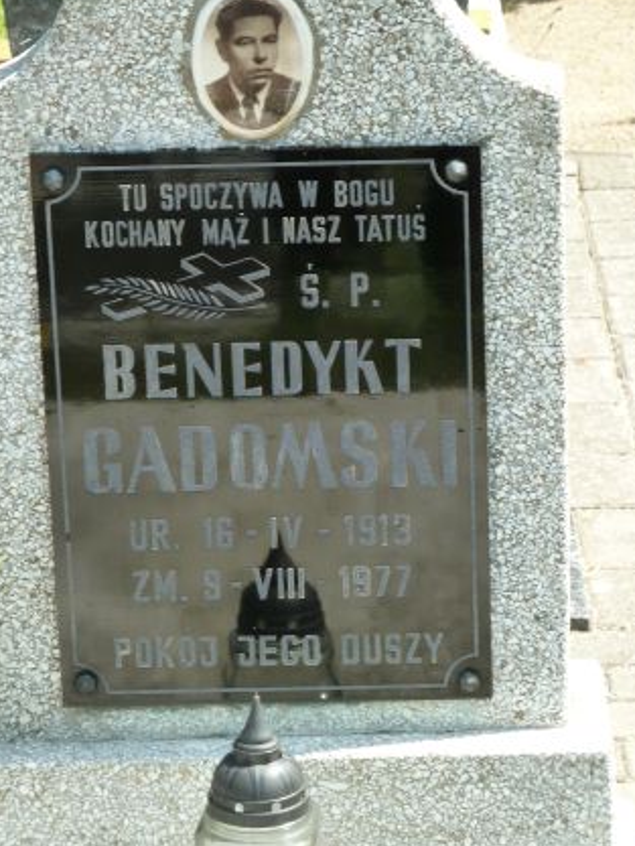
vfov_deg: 14.4
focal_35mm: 137
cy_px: 400
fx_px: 3349
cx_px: 284
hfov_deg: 10.8
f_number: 4.4
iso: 125
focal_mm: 19.5
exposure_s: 1/125
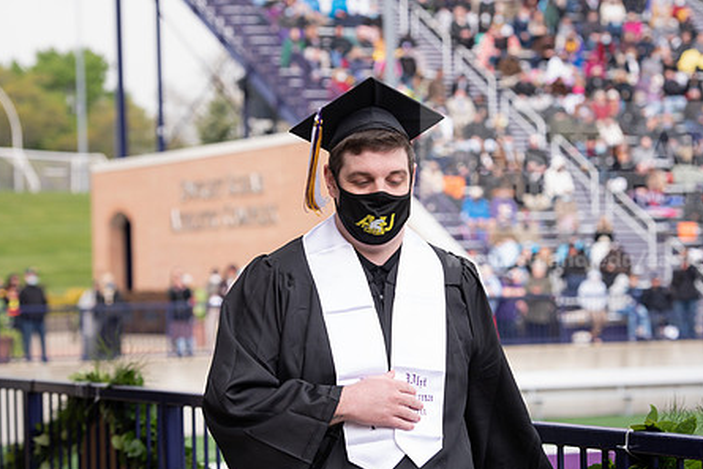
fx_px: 2676
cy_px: 293
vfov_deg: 10.0
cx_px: 373
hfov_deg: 15.0
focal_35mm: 137
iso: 200
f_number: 5
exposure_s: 1/200
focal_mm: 105
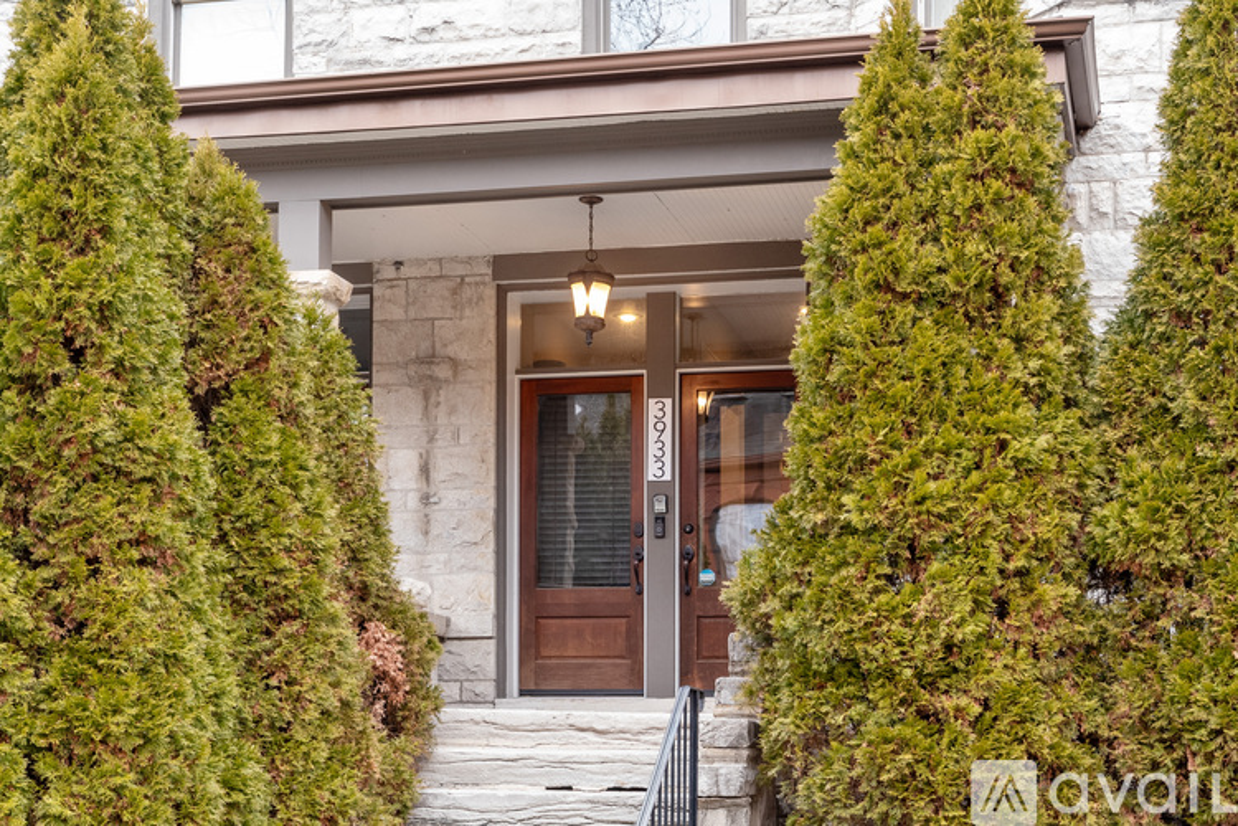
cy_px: 413
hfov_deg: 34.5
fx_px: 1994
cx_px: 619
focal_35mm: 58
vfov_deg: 23.4
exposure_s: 1/20
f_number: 8
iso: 400
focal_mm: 29
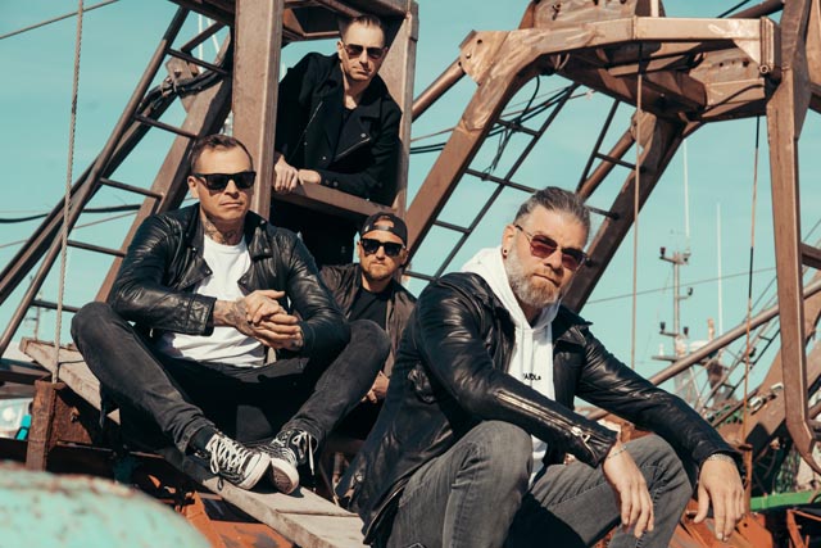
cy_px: 274
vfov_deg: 16.1
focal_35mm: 85
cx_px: 410
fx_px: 1939
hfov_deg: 23.9
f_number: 7.1
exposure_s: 1/800
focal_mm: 85
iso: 100
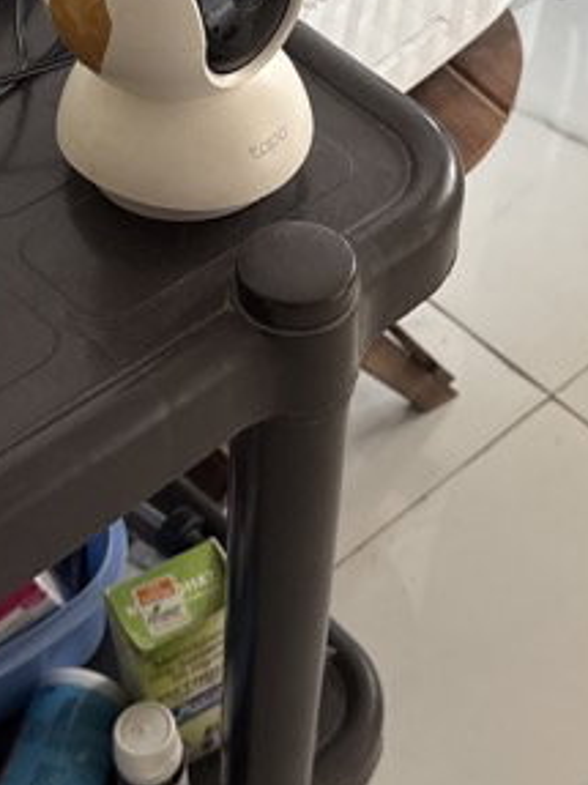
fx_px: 1519
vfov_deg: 28.7
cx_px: 391
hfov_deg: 21.8
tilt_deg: -43.5
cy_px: 227
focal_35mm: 67
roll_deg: -7.8
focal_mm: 6.76
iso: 200
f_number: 1.78
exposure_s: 1/50
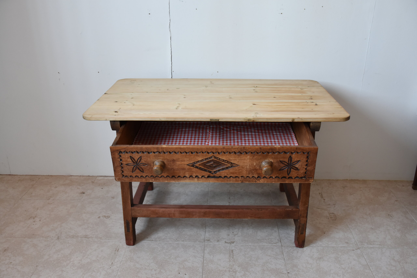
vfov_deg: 40.0
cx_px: 208
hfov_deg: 57.2
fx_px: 382
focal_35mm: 33
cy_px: 139
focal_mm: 22
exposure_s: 1/60
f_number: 4
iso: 800
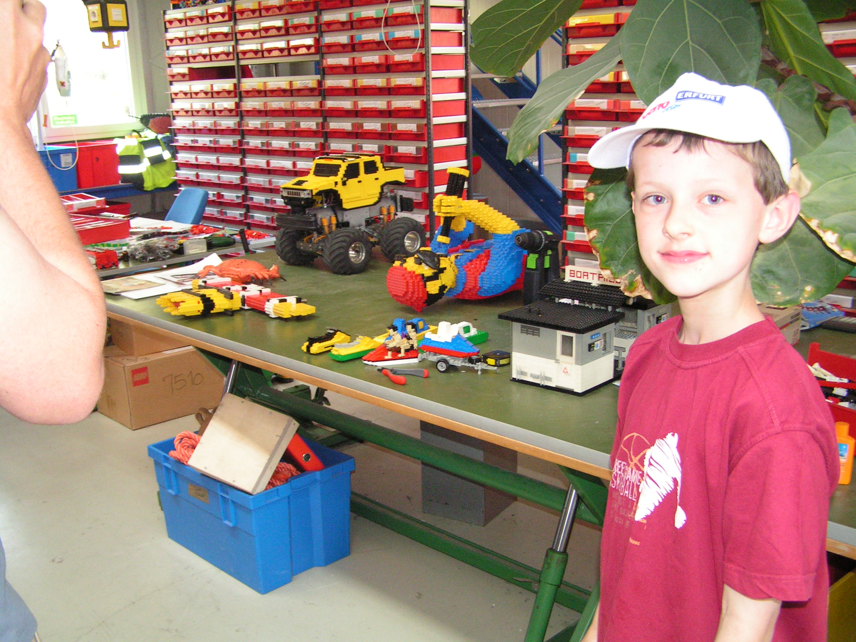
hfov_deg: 49.0
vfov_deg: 37.7
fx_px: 940
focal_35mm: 38
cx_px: 428
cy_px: 321
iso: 200
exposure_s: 1/40
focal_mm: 6.3
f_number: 2.8
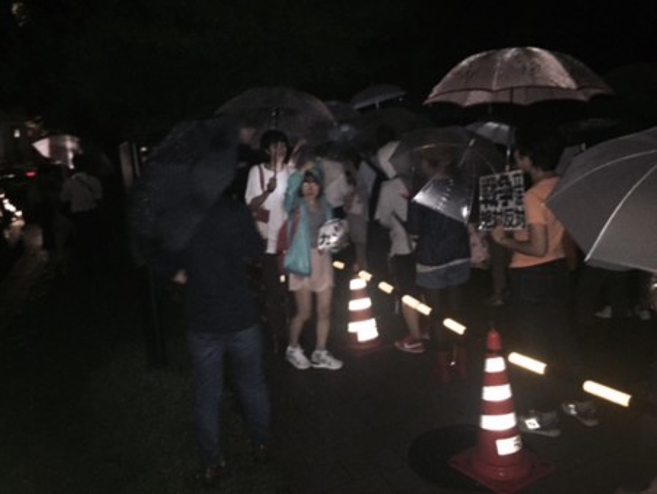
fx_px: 551
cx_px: 328
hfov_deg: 61.6
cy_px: 247
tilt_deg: -7.1
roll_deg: +3.0
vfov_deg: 48.3
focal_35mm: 29
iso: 500
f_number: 2.2
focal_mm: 4.15
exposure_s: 1/16
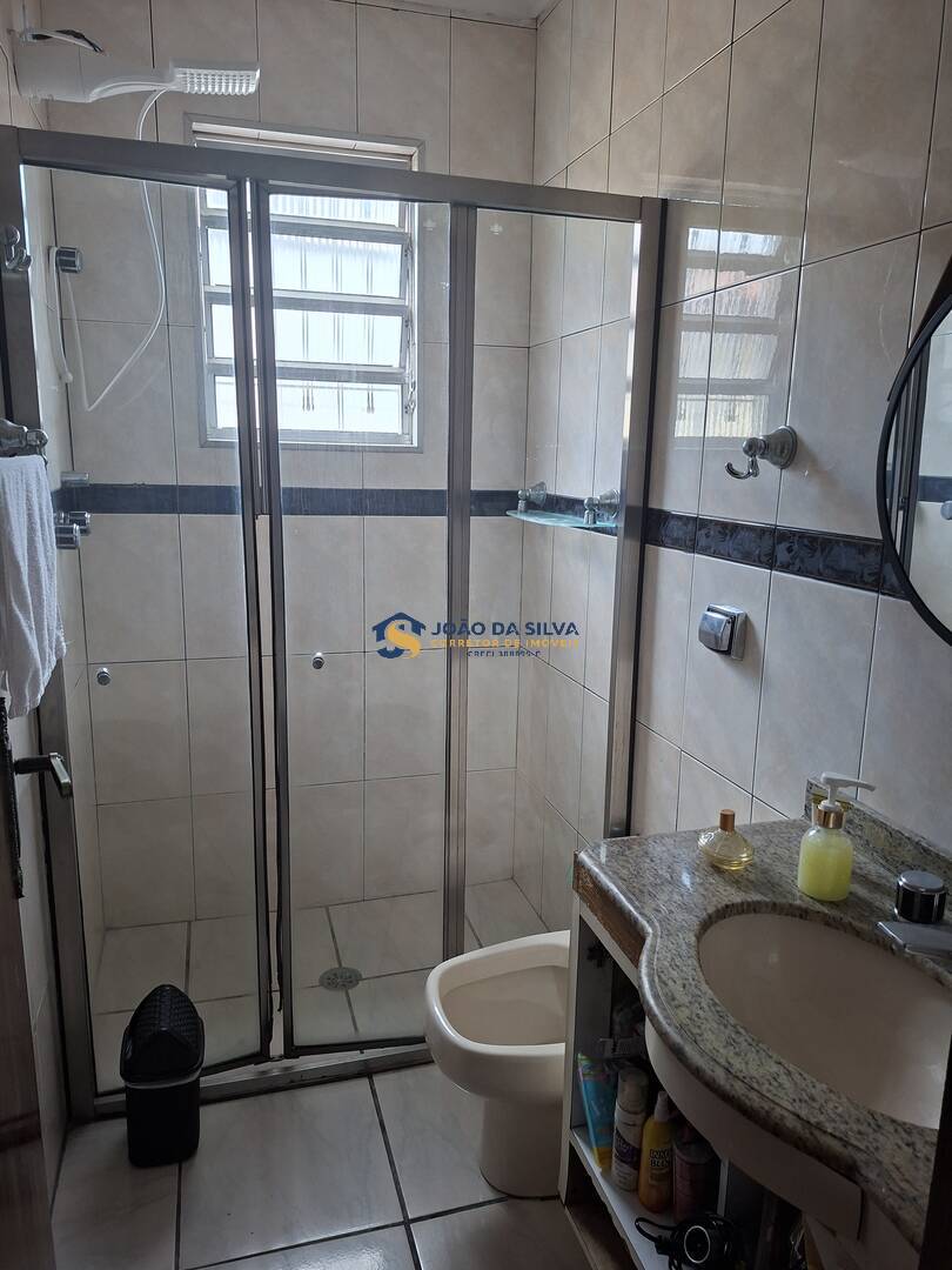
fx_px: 843
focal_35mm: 23
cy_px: 635
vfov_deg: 73.9
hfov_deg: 58.9
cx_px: 476
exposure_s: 1/60
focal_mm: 5.54
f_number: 1.8
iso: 320
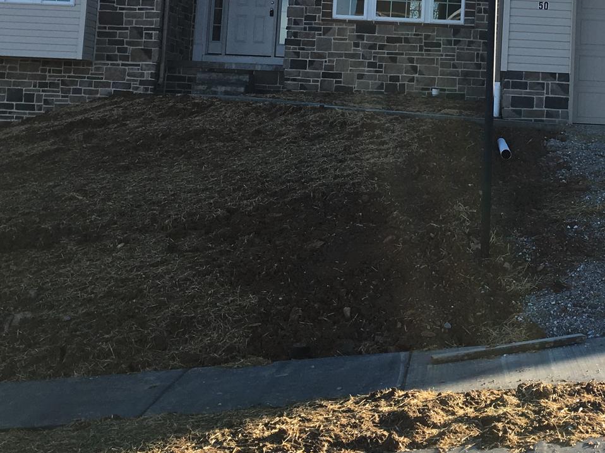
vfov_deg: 22.9
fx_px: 1083
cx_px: 465
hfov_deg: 30.6
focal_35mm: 62
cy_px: 20
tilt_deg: +5.9
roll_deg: -3.0
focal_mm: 4.15
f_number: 2.2
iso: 25
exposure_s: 1/950
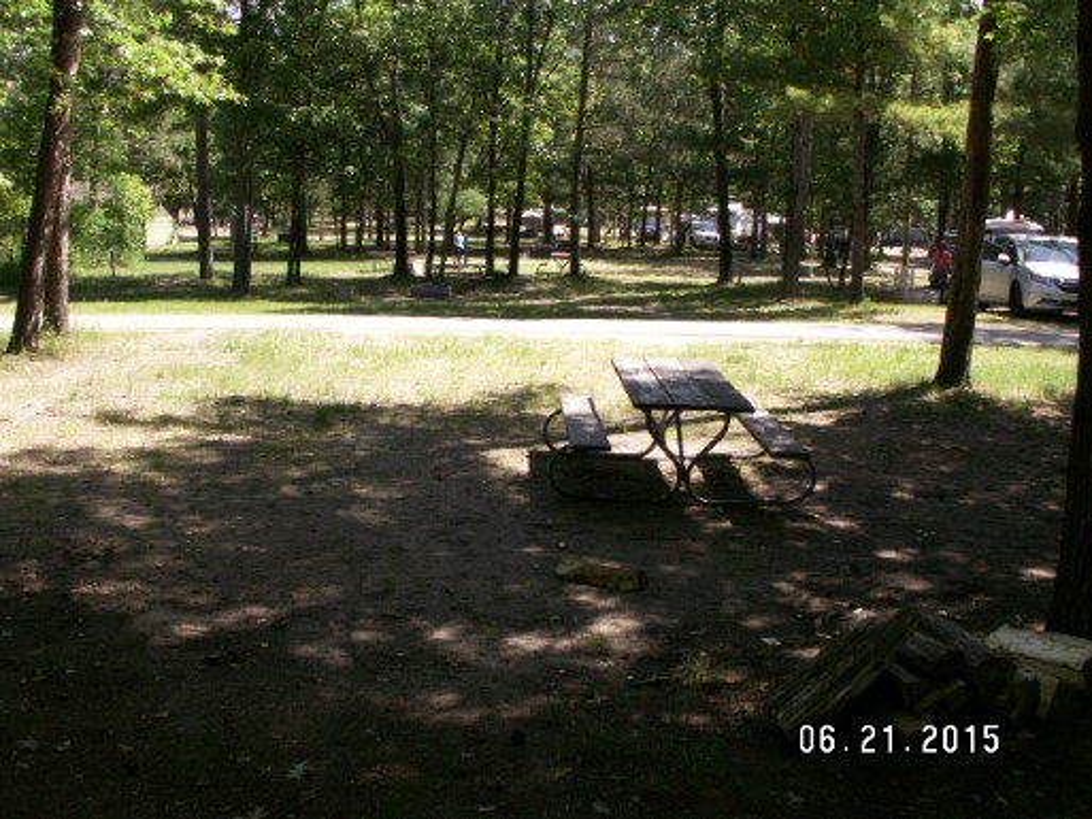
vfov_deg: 40.7
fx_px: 1104
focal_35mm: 35
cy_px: 410
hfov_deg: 52.6
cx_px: 546
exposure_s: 1/125
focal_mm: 5.86
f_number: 5
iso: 50
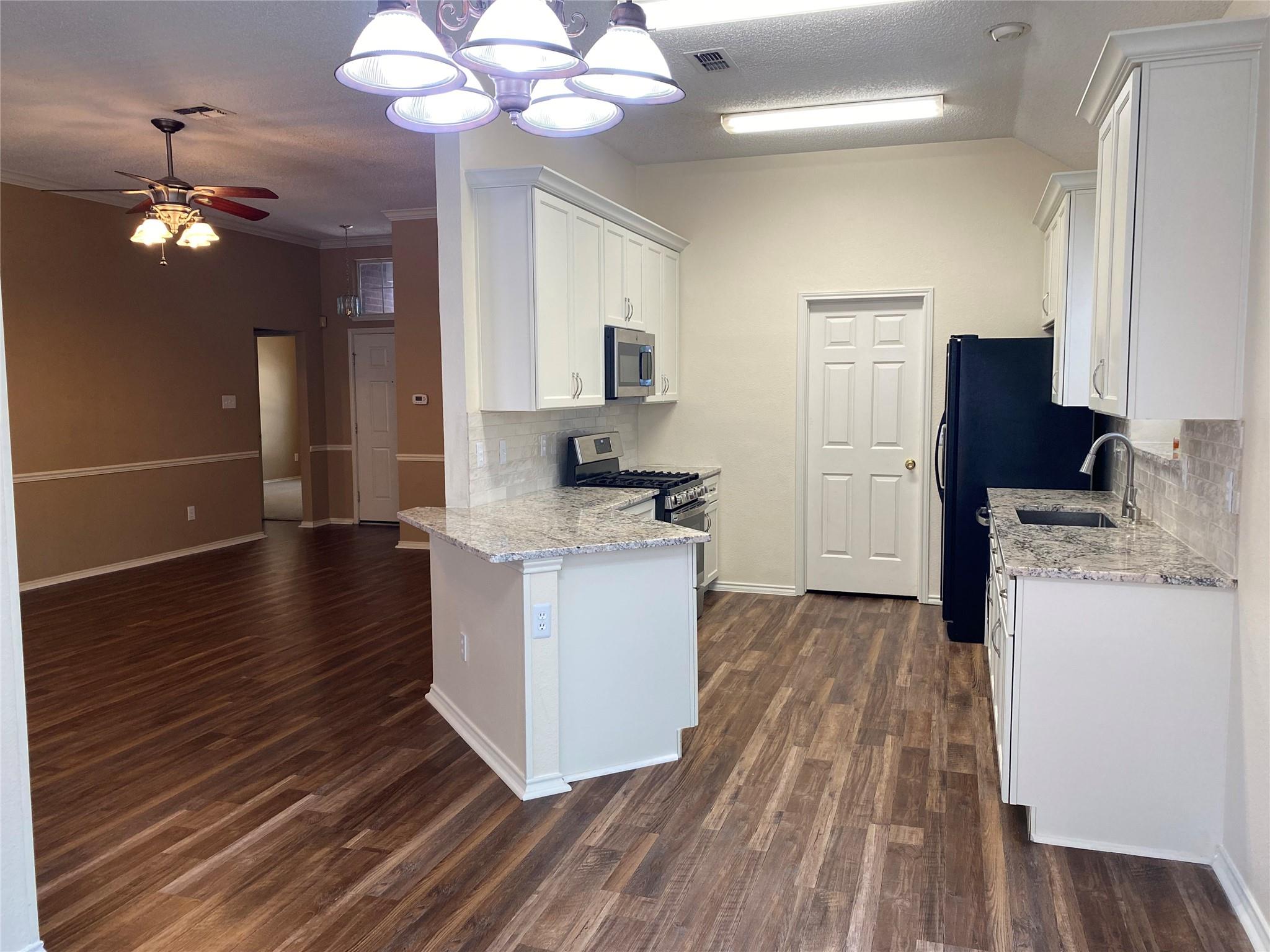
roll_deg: +0.6
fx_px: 954
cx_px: 635
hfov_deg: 67.3
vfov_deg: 53.1
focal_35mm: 26
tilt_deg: -6.3
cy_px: 476
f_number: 1.8
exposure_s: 1/120
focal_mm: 4.25
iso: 125
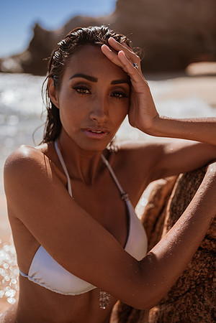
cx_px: 108
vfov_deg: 54.4
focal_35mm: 35
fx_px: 315
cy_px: 162
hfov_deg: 37.9
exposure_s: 1/4000
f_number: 1.8
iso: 64
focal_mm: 35
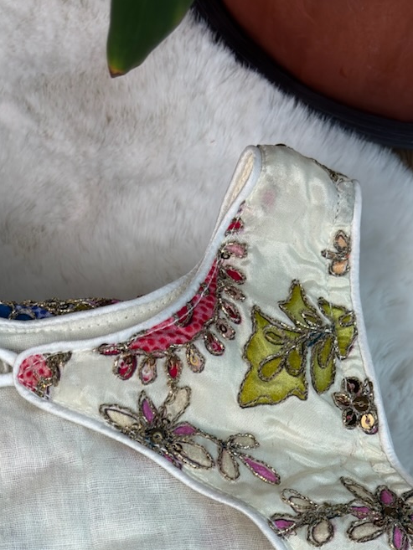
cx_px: 25
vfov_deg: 22.8
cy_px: 601
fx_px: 1288
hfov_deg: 17.9
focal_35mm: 81
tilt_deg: -76.2
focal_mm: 5.96
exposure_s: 1/180
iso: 40
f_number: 1.6
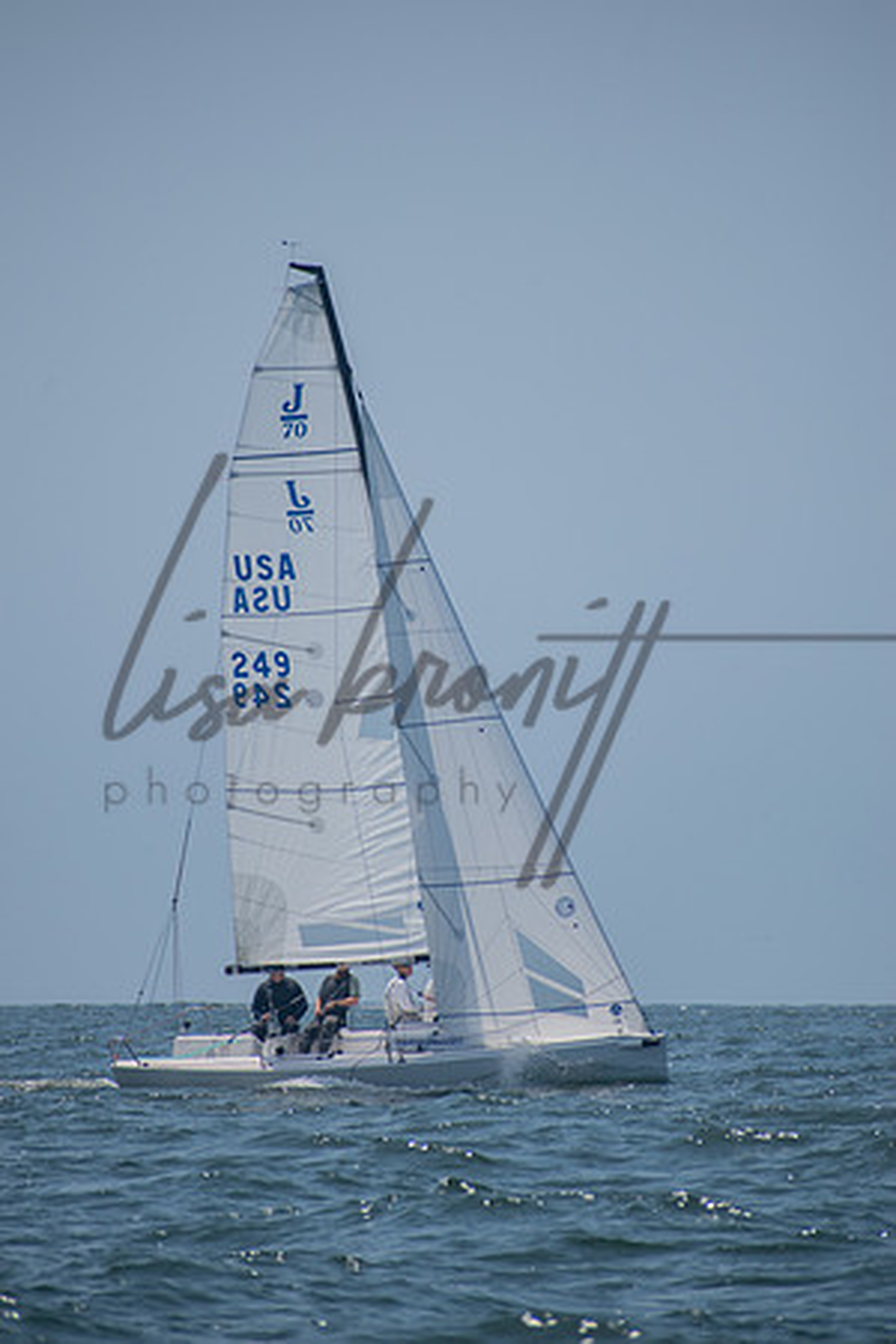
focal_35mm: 450
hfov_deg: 3.1
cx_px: 448
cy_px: 672
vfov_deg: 4.6
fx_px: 16799
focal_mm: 300
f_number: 8
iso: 400
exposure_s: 1/1600
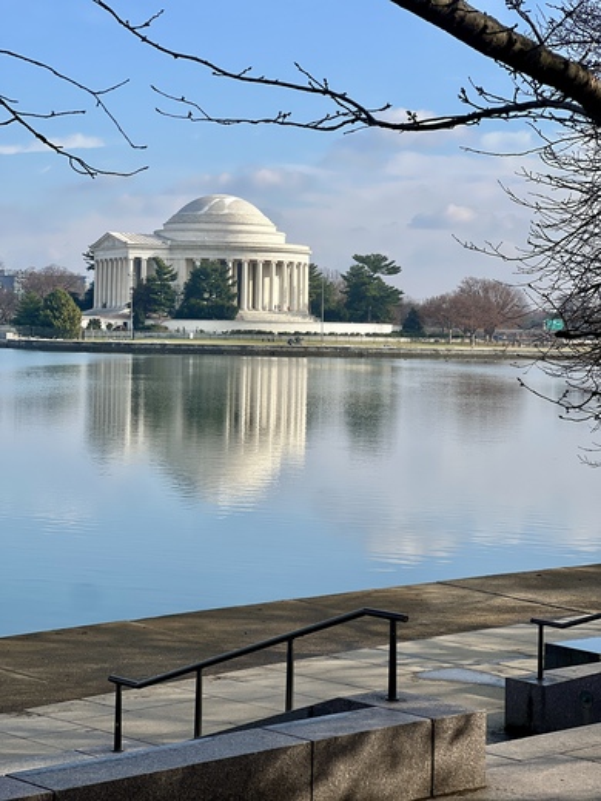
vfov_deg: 25.3
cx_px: 300
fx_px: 1782
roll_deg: -0.7
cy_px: 400
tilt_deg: -1.1
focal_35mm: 77
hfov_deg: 19.1
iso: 32
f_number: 2.8
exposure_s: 1/881
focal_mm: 9
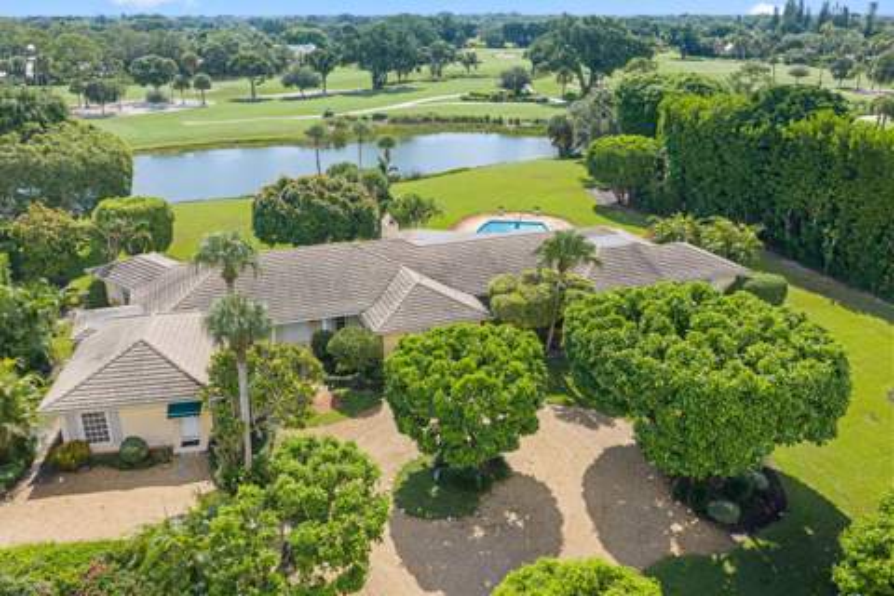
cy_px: 298
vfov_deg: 46.4
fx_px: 695
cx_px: 447
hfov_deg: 65.5
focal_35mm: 28
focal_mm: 14.45
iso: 100
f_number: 2.8
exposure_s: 1/240
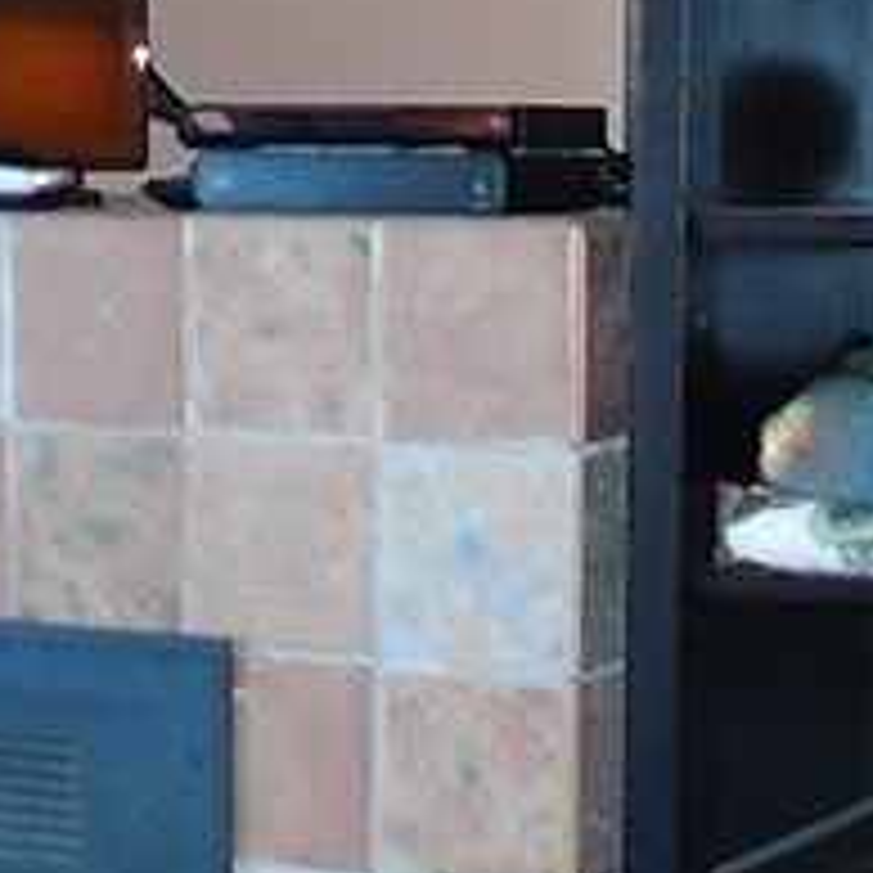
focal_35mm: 121
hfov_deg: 14.4
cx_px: 454
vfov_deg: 14.4
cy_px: 400
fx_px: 3452
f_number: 3.2
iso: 500
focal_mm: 4.6
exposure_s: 1/30
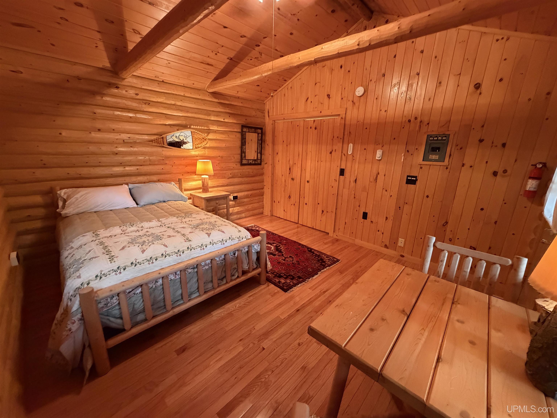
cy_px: 209
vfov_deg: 85.7
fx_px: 225
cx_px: 278
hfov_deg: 102.1
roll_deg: -1.7
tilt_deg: -14.8
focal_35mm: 14
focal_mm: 2.22
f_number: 2.2
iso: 1000
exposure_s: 1/60
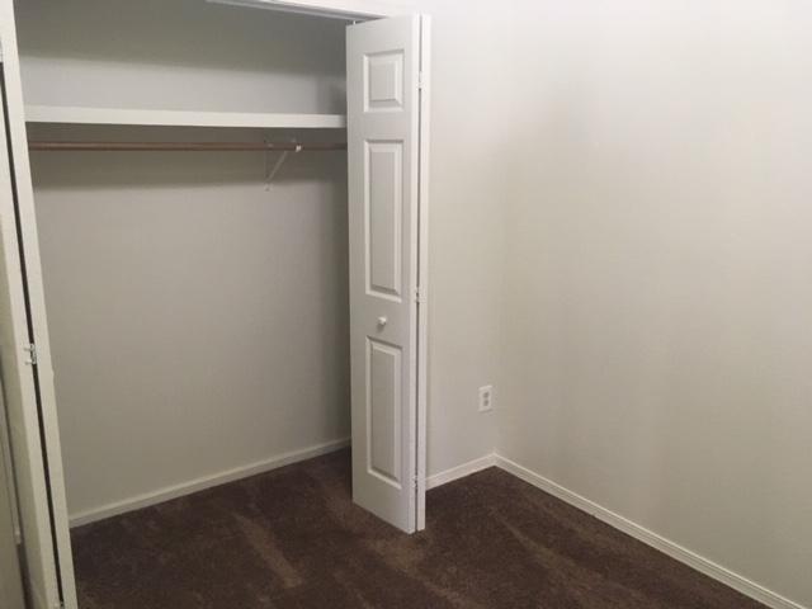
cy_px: 304
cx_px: 406
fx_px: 680
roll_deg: +0.2
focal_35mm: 29
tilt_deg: -11.1
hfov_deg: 61.7
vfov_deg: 48.2
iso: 125
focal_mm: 4.15
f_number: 2.2
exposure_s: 1/30
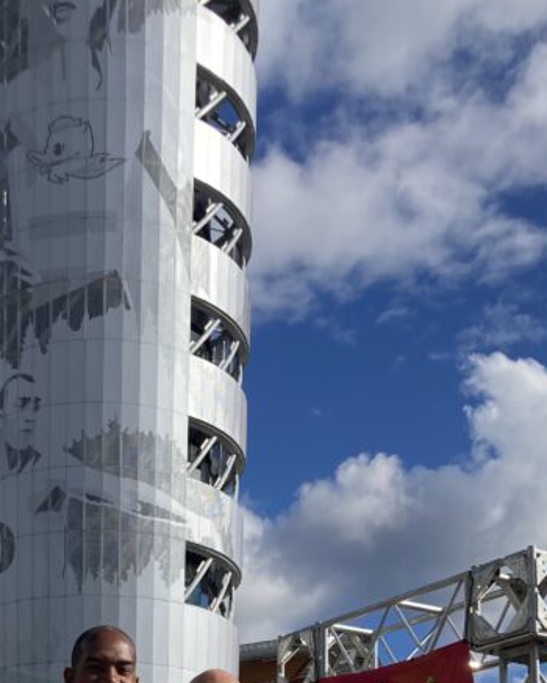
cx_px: 144
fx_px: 1294
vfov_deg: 26.9
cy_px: 767
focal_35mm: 64
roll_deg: -1.2
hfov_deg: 23.6
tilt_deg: +10.8
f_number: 1.8
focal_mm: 3.99
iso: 20
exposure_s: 1/2183
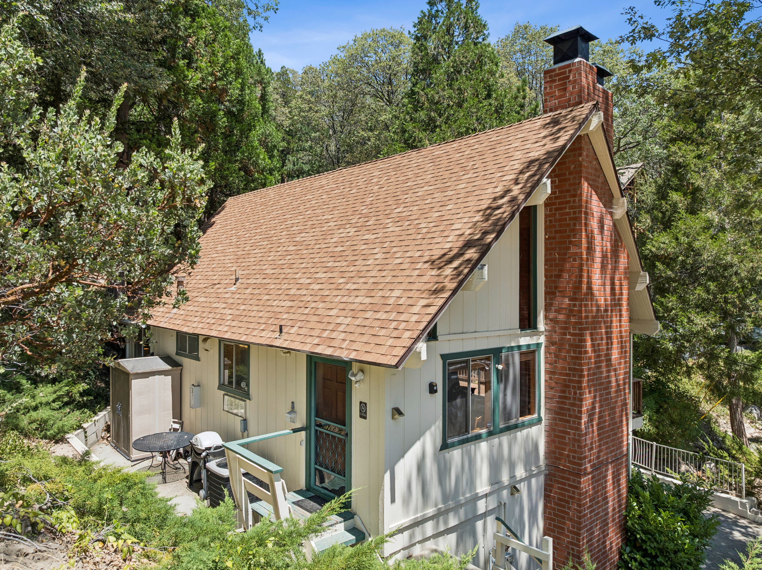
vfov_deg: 56.8
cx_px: 381
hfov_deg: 71.6
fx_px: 528
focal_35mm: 24
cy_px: 285
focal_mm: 12.3
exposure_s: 1/1250
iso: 100
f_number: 2.8
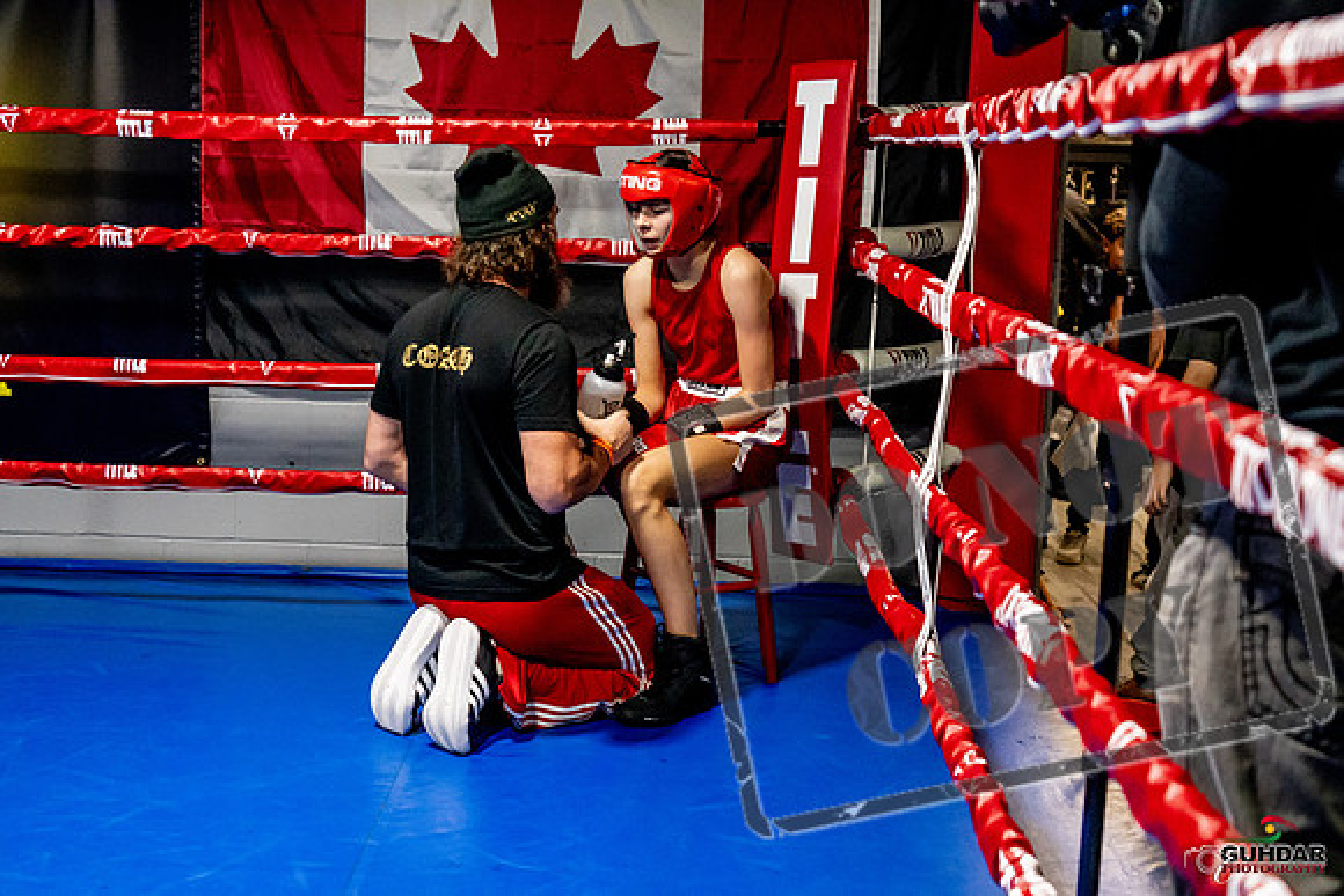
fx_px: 1942
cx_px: 672
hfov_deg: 38.2
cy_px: 448
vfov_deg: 26.0
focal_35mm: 52
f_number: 2.8
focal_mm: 35
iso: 5000
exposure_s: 1/800
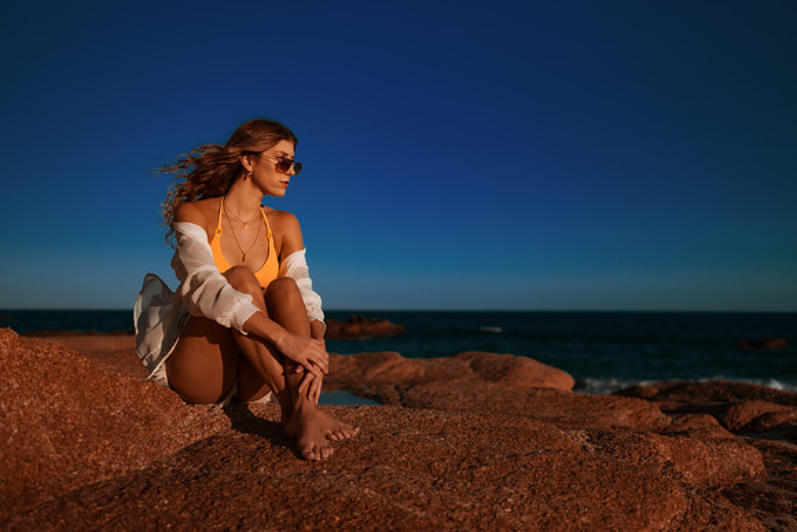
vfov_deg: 36.3
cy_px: 266
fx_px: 812
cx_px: 409
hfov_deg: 52.3
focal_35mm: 37
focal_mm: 35
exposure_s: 1/8000
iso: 50
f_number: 1.8
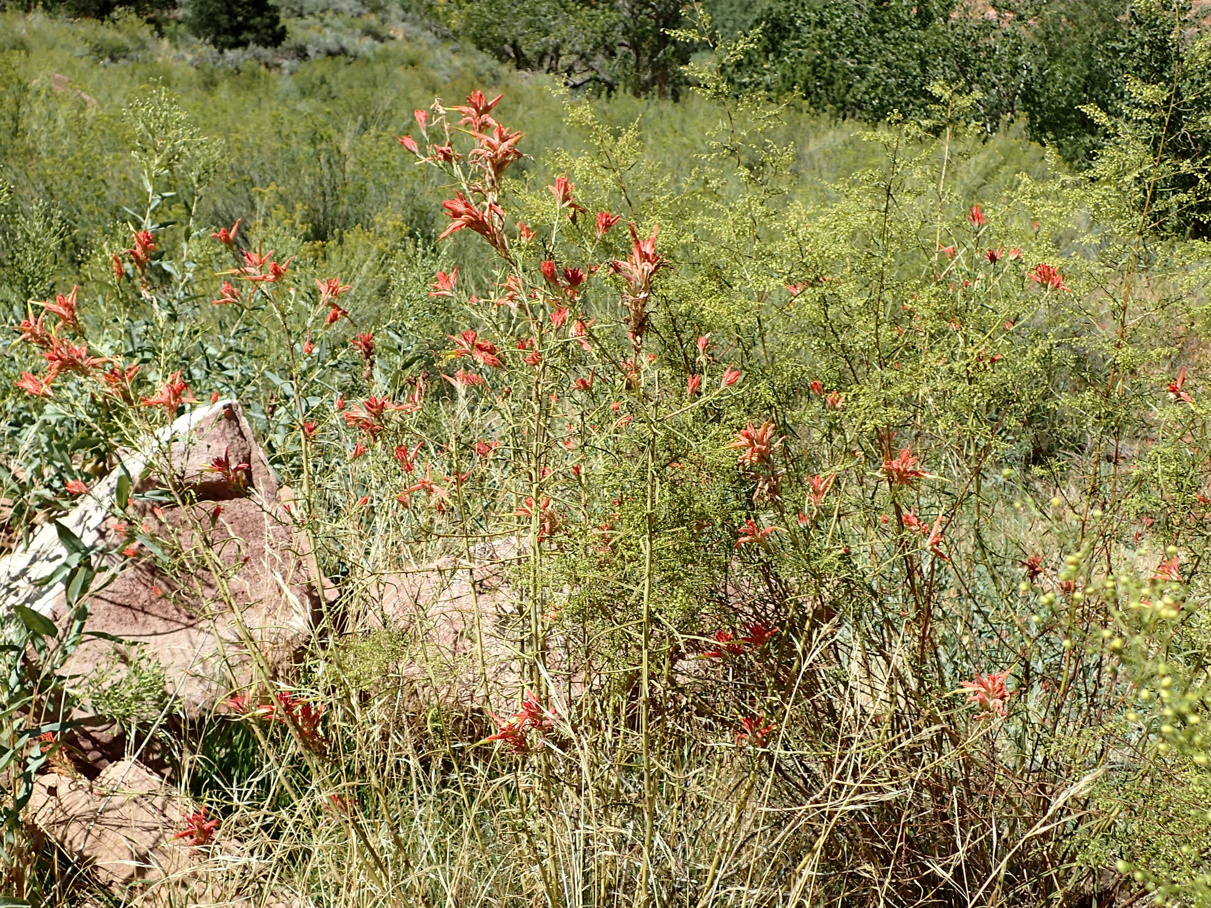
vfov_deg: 36.7
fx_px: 1364
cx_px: 506
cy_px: 517
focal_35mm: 39
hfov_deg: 47.7
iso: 100
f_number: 9
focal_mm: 5.5
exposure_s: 1/160
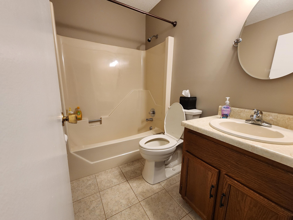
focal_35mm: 13
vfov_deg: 89.9
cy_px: 110
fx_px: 110
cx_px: 146
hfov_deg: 106.2
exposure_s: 1/60
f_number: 2.2
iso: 320
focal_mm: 2.2
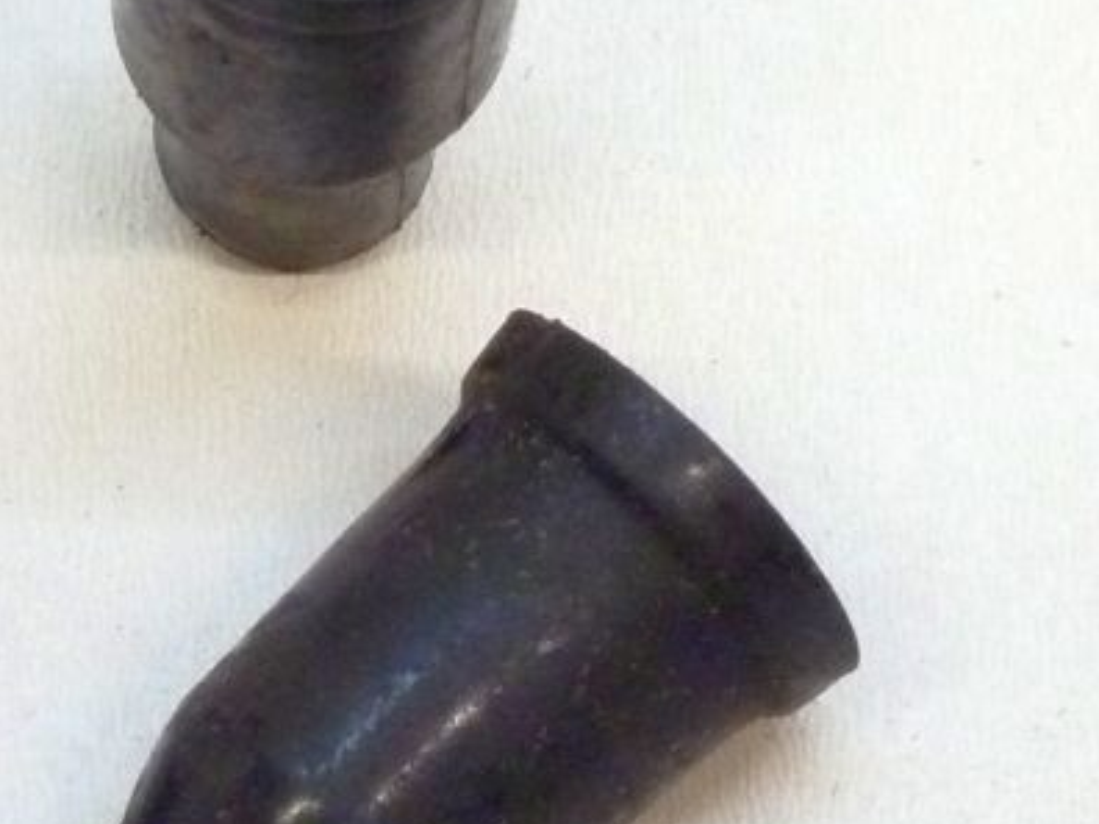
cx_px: -90
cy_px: 413
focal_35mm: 184
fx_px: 5842
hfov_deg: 10.6
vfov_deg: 8.1
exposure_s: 1/25
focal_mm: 12.8
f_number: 4.2
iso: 400
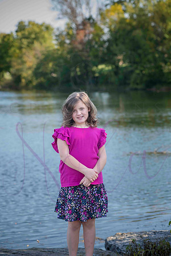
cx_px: 86
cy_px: 128
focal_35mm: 112
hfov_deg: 12.2
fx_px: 798
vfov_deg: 18.3
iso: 400
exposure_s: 1/320
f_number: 5.6
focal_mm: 112
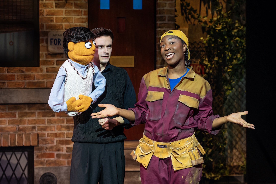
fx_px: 781
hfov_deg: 20.0
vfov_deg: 13.4
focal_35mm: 102
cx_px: 138
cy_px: 92
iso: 800
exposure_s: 1/400
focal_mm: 102
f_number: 5
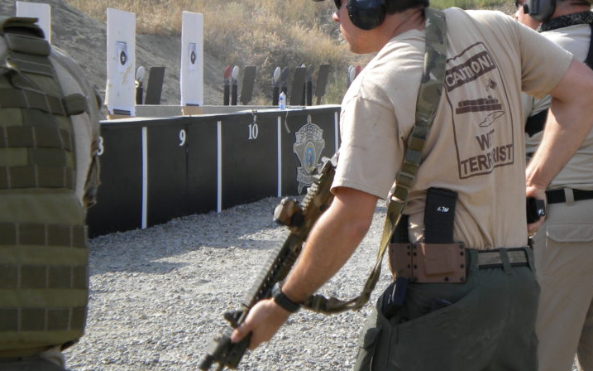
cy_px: 136
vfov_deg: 12.7
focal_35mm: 103
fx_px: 1664
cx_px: 387
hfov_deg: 20.1
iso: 80
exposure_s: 1/416
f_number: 4.6
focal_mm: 12.3
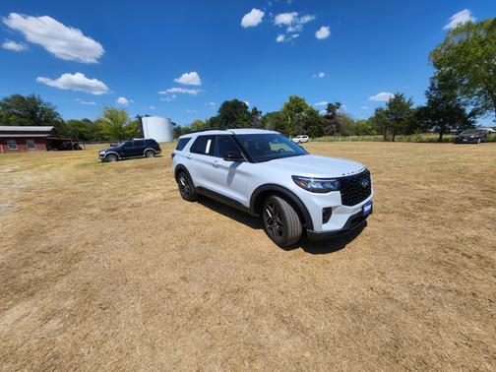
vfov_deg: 89.9
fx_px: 186
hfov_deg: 106.2
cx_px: 248
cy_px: 186
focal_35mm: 13
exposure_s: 1/1610
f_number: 2.2
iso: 32
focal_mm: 1.74
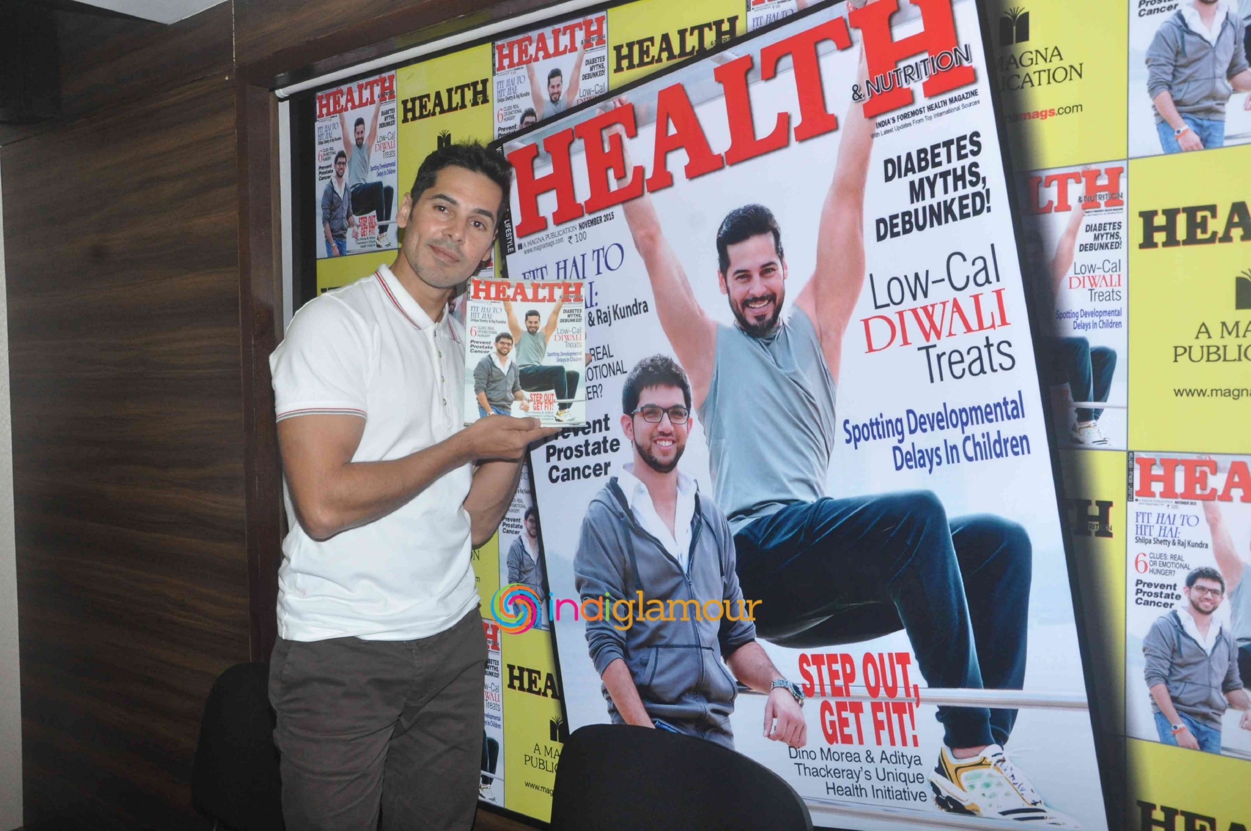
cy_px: 416
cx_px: 626
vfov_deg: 39.9
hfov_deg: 57.3
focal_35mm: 33
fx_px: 1145
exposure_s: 1/200
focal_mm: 22
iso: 1000
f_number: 10
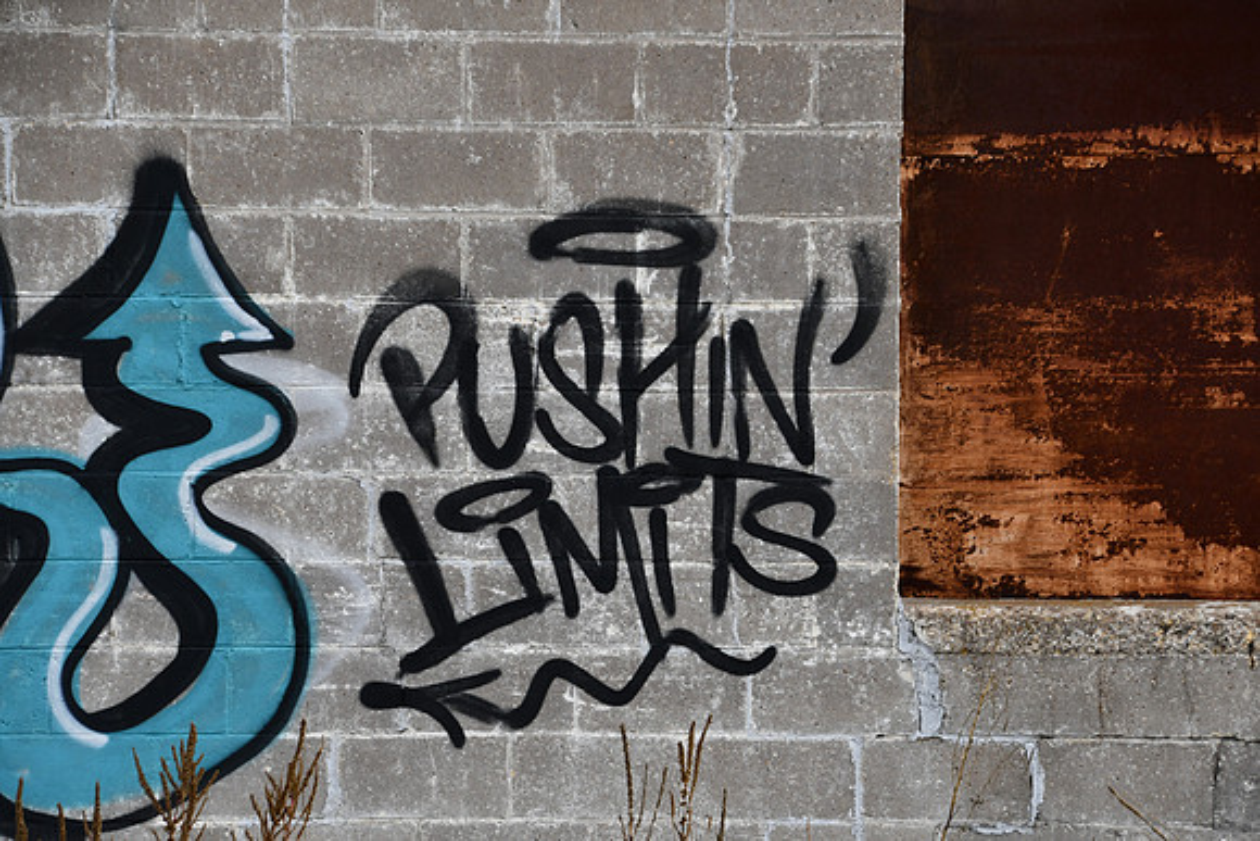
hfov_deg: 10.5
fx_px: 6826
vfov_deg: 7.0
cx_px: 630
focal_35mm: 195
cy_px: 420
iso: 180
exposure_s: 1/250
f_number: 8
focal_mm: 130
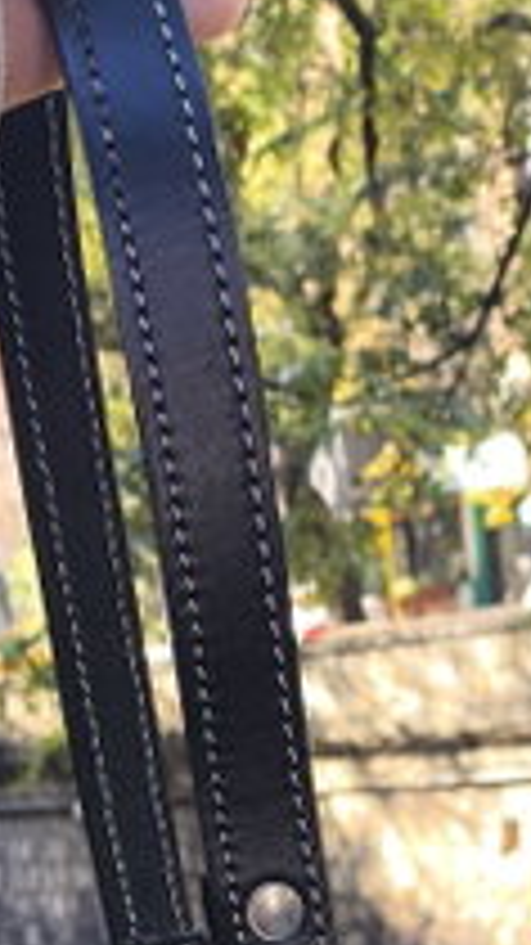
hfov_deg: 17.5
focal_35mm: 69
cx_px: 238
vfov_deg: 26.6
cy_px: 1181
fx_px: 1729
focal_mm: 4.71
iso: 64
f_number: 1.7
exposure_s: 1/100
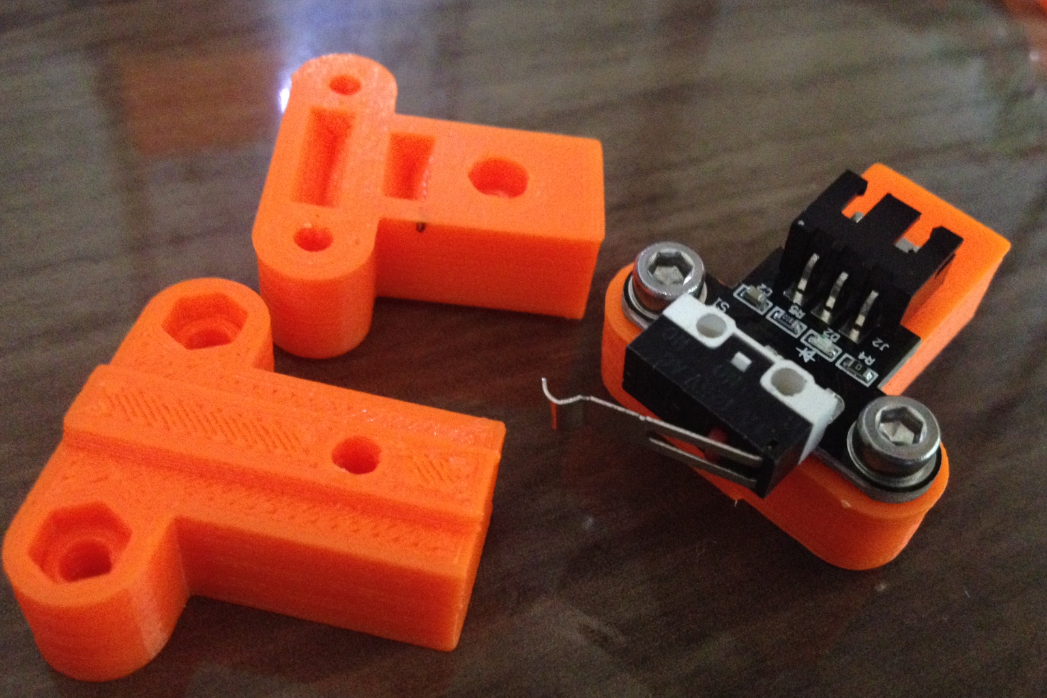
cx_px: 524
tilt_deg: -50.3
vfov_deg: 35.9
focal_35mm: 37
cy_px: 369
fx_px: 1076
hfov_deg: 51.9
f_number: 2.4
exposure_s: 1/15
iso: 500
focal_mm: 4.28
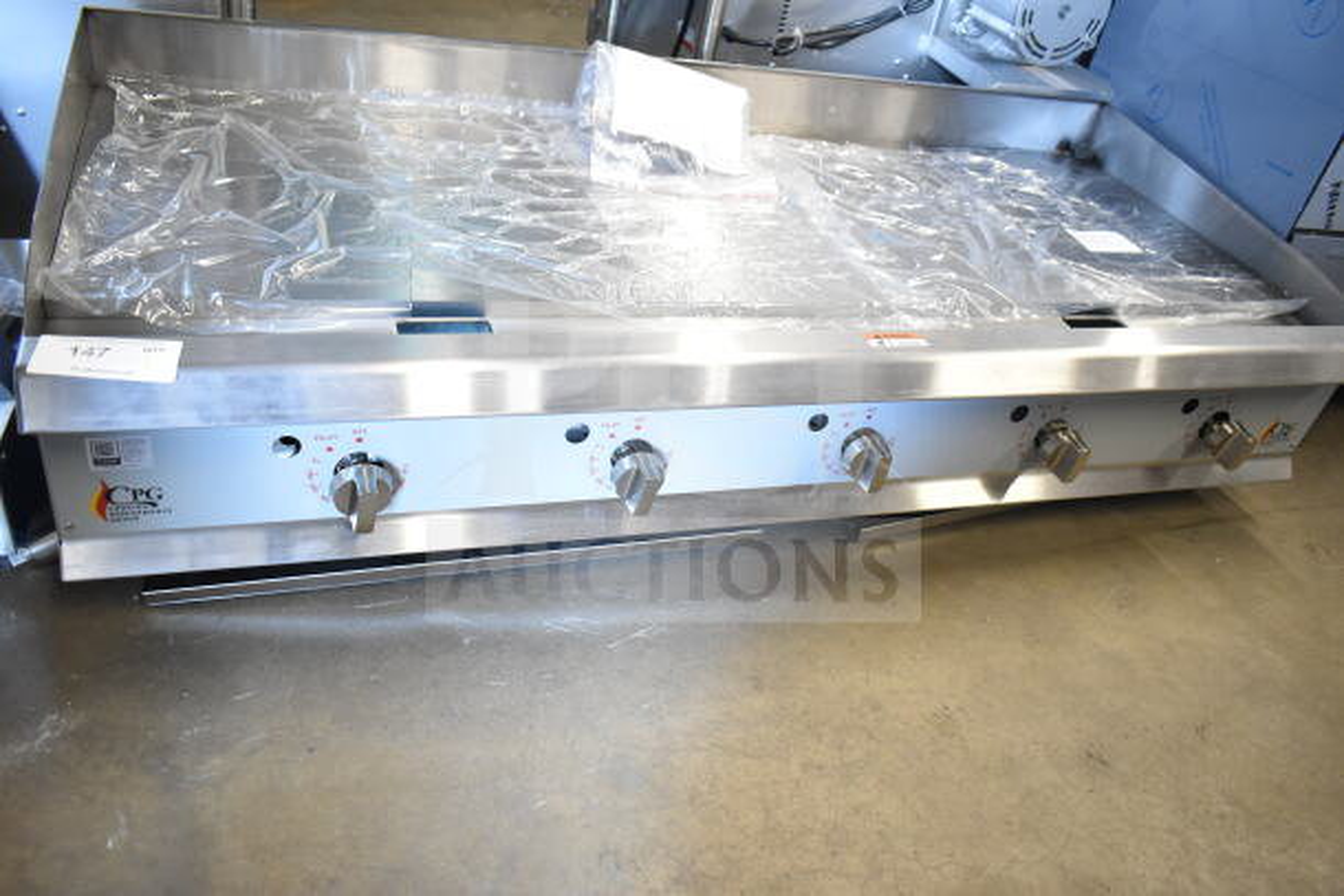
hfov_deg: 67.4
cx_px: 672
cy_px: 448
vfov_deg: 48.0
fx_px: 1008
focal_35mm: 27
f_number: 3.5
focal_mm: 18
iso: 1600
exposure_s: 1/50
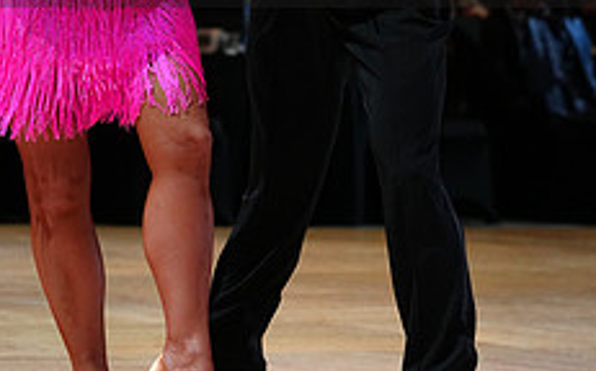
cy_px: -77
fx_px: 4739
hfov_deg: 7.2
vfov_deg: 4.5
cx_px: 244
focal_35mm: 292
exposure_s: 1/500
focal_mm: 114
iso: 2500
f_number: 4
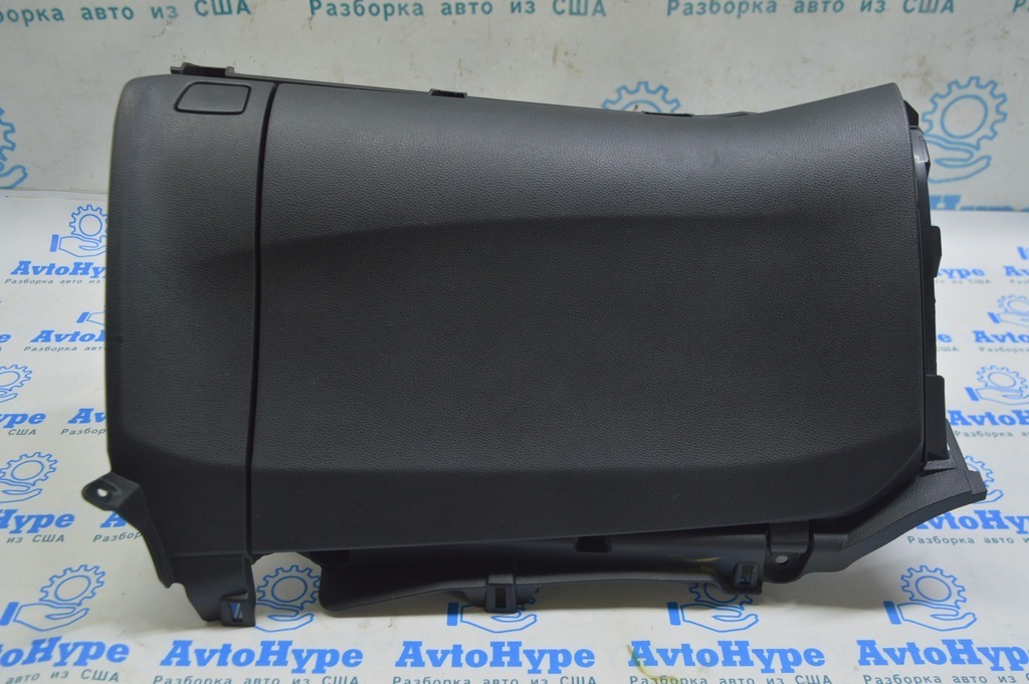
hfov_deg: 53.2
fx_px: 1028
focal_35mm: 36
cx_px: 514
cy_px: 342
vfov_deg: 36.8
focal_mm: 24
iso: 400
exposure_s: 1/25
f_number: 5.6
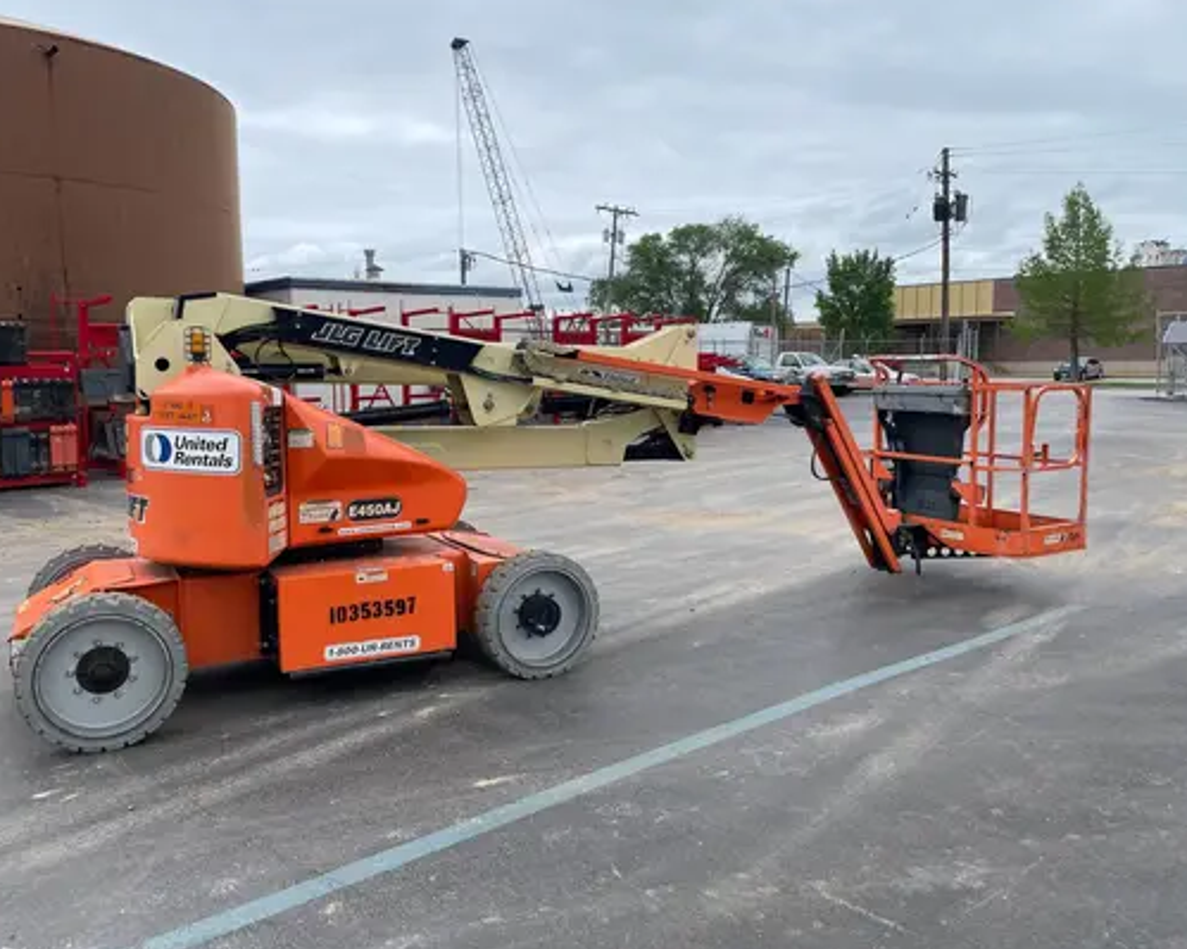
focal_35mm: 28
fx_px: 983
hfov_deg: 62.2
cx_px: 580
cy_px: 477
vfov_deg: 51.5
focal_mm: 4.2
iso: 32
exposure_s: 1/2212
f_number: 1.6
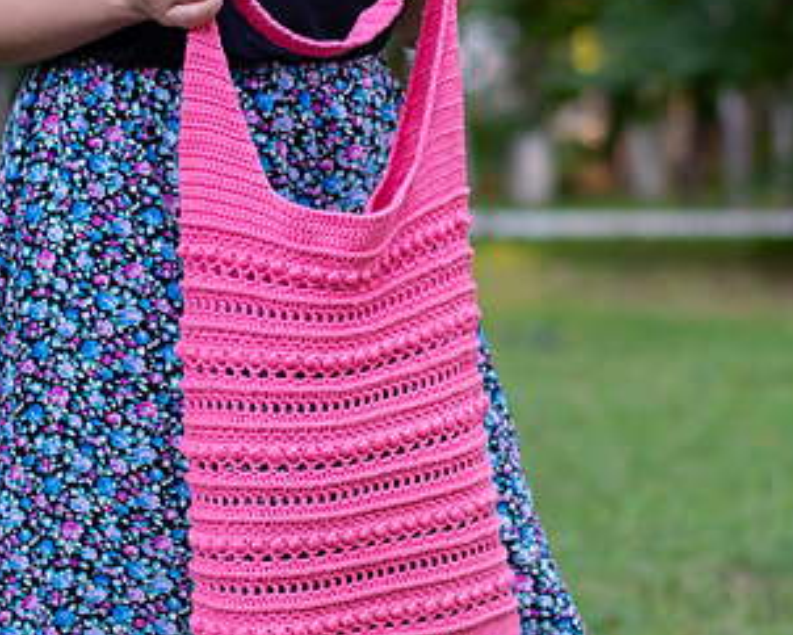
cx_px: 331
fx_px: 3499
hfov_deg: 12.9
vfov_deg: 10.4
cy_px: 251
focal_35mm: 149
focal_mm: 50
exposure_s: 1/200
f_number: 2
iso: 200
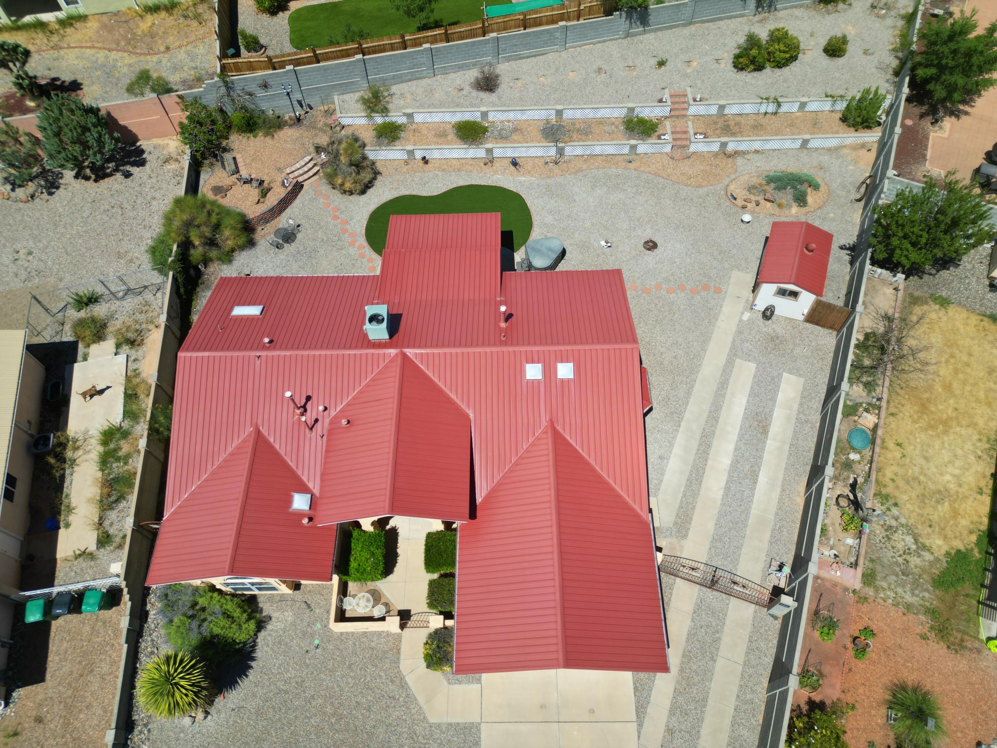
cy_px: 374
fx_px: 691
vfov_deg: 56.8
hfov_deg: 71.6
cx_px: 498
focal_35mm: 24
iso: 100
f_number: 1.7
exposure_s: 1/4000
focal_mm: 6.72
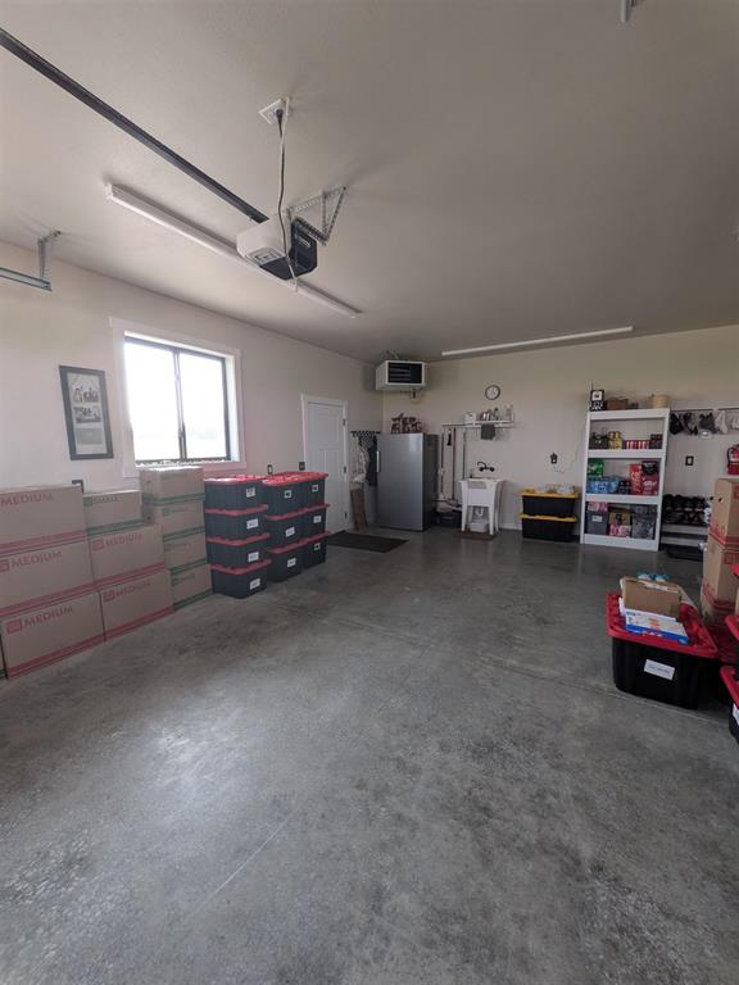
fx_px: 399
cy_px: 492
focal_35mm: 14
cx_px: 370
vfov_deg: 102.1
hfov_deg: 85.7
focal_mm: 1.83
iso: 63
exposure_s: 1/60
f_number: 2.2
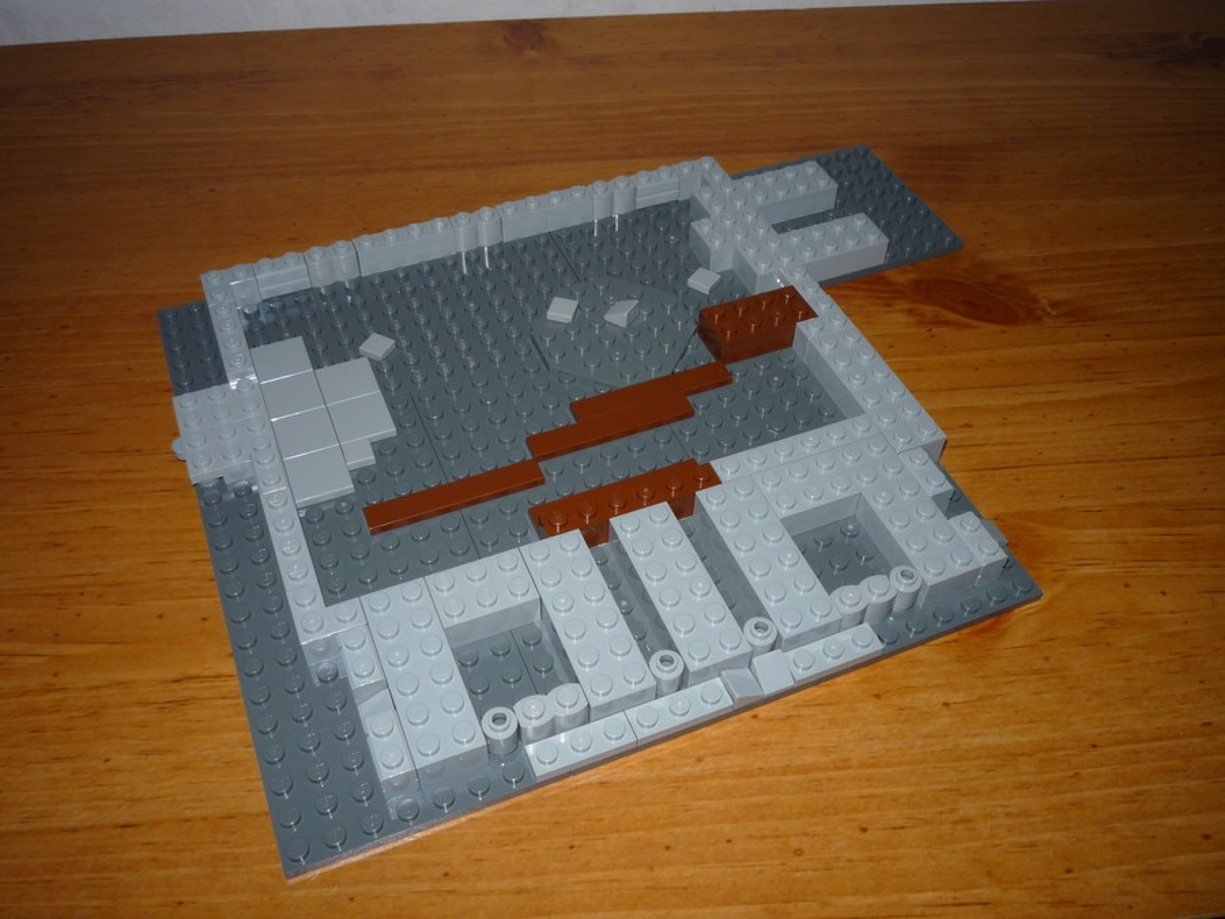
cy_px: 460
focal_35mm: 32
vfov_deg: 44.2
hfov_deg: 56.8
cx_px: 612
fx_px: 1132
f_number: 4
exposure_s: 1/30
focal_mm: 5.2
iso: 100
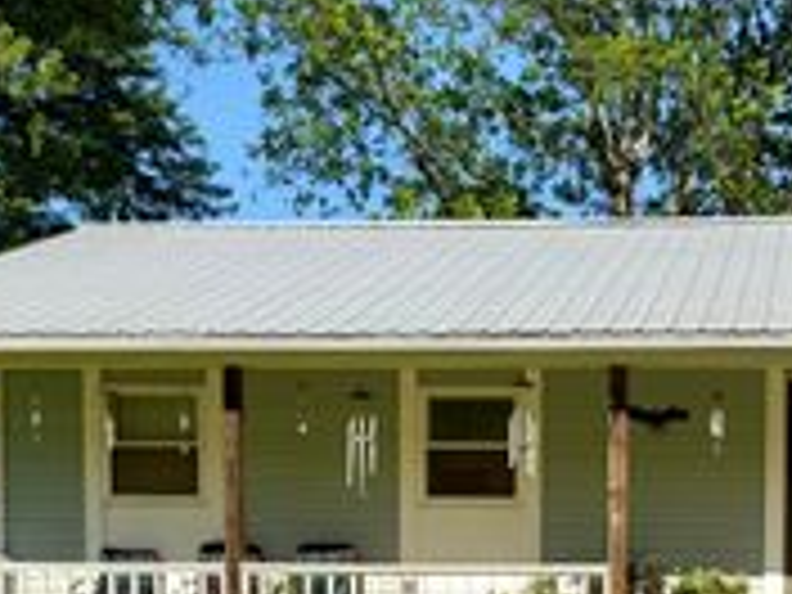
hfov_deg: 28.0
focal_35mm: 68
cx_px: 630
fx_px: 1556
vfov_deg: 20.9
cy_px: 601
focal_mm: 6.76
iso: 80
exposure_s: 1/4673
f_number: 1.78
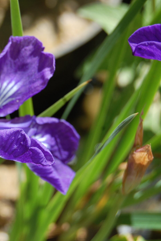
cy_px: 121
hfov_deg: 10.9
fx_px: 836
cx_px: -11
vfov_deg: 16.4
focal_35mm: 125
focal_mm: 55
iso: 200
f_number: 8
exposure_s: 1/250
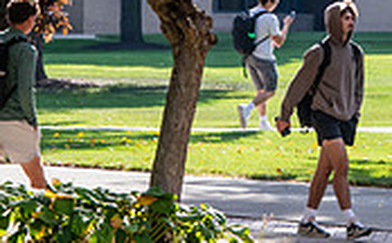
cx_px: 257
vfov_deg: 2.4
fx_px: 5811
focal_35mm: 545
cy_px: -10
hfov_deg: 3.9
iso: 400
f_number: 8
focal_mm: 160
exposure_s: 1/320
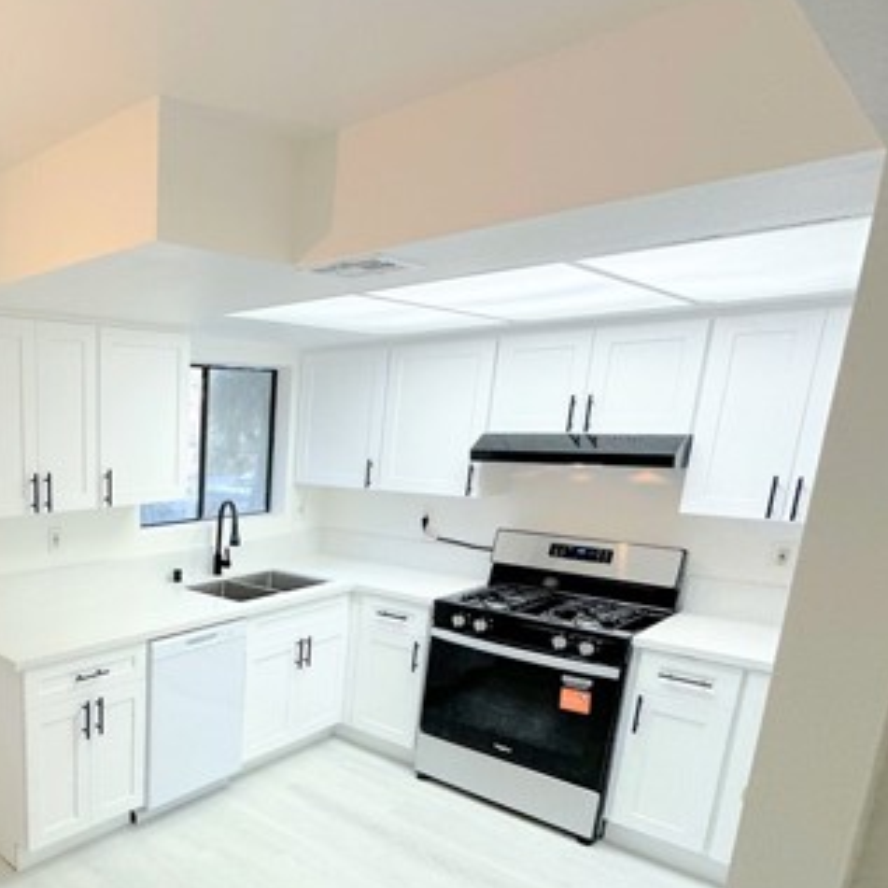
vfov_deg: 61.5
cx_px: 67
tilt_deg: -12.1
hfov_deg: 53.8
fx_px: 726
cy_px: 588
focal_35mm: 25
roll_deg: +1.2
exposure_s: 1/120
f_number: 2.2
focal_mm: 2.22
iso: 80
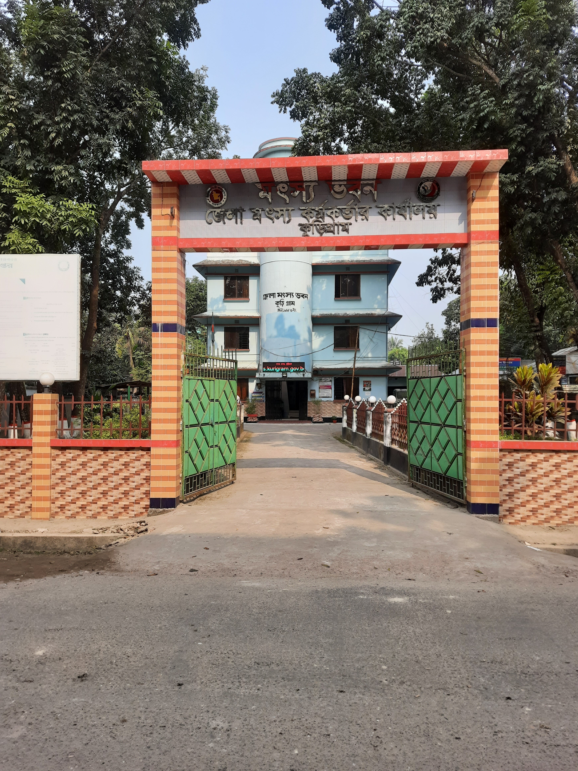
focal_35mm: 24
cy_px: 386
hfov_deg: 56.8
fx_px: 534
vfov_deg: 71.6
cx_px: 289
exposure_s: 1/408
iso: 20
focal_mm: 5.23
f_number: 1.8
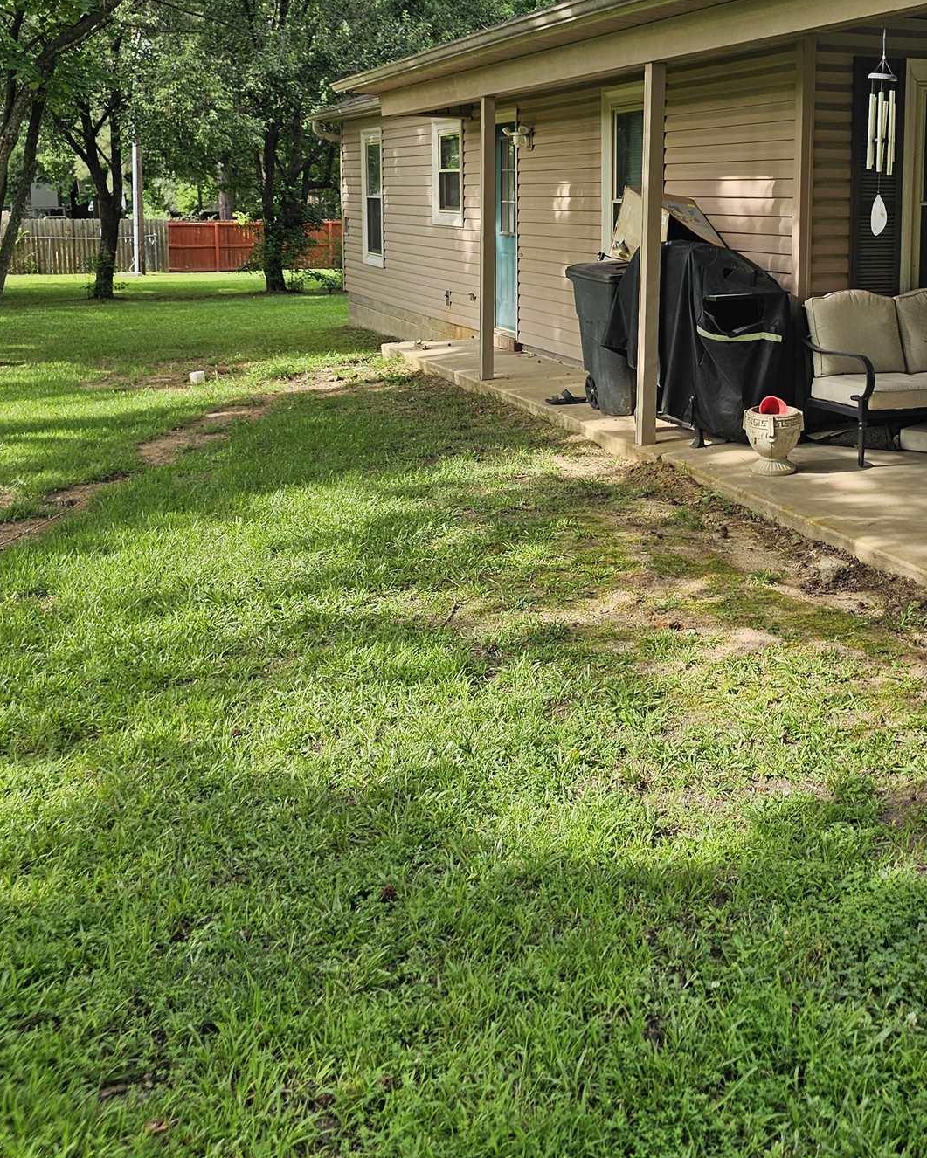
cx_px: 745
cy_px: 358
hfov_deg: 36.9
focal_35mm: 39
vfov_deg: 45.9
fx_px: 1337
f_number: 1.7
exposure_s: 1/180
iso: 12
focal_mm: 6.3
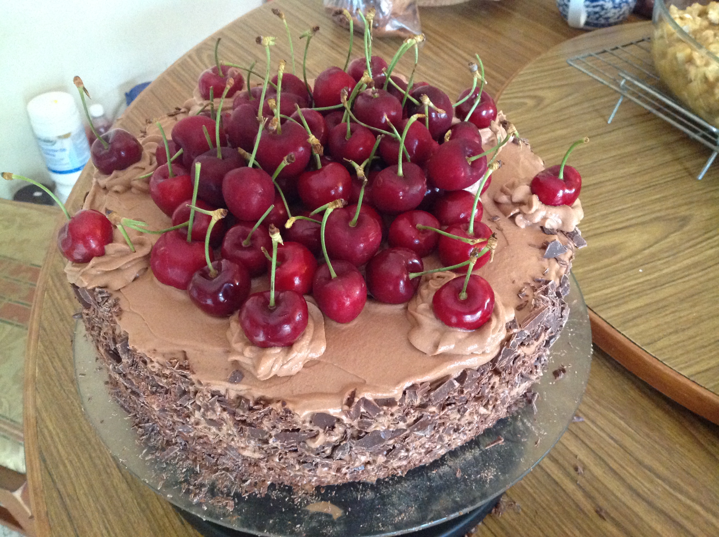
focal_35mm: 35
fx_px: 726
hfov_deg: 52.7
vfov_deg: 40.6
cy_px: 268
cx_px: 360
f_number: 2.4
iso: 640
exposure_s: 1/15
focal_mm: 4.28
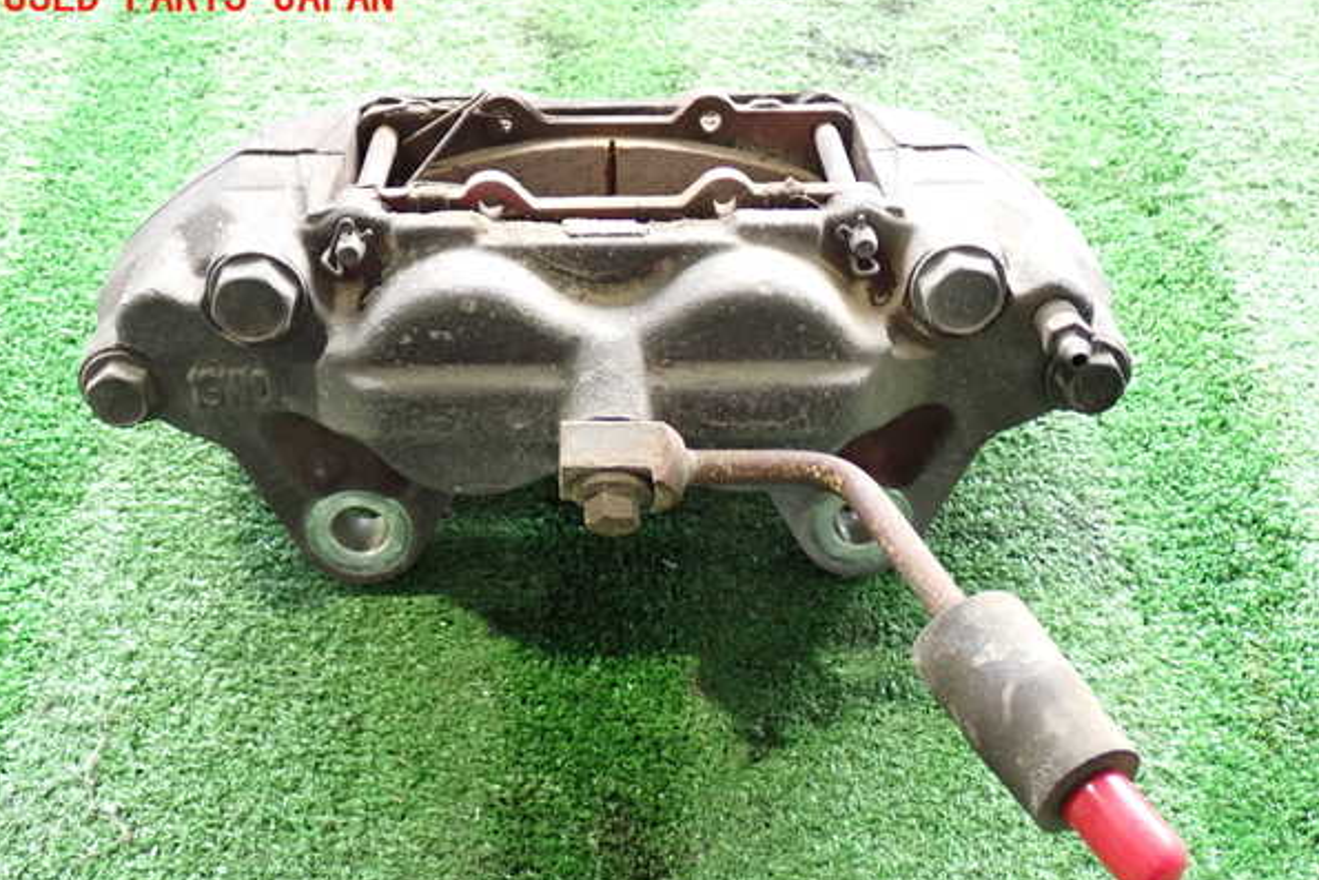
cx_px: 656
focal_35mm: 43
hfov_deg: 45.4
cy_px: 468
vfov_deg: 31.2
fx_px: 1576
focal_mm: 7.31
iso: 800
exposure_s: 1/40
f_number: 2.8
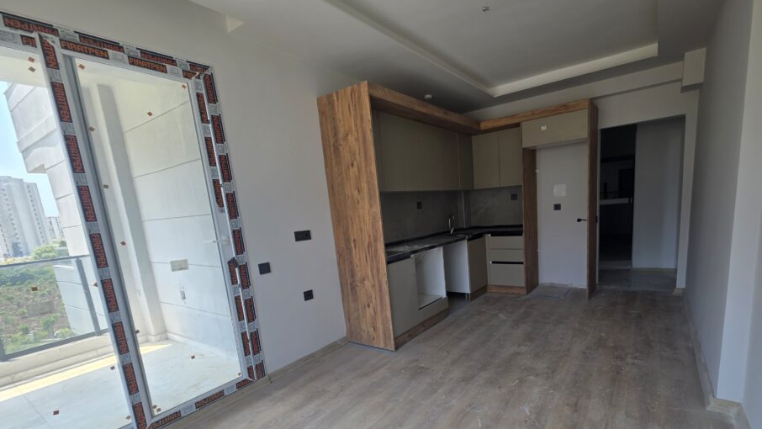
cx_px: 424
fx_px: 323
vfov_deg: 66.3
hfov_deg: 98.9
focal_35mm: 16
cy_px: 264
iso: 20
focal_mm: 2.2
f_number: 1.9
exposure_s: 1/110
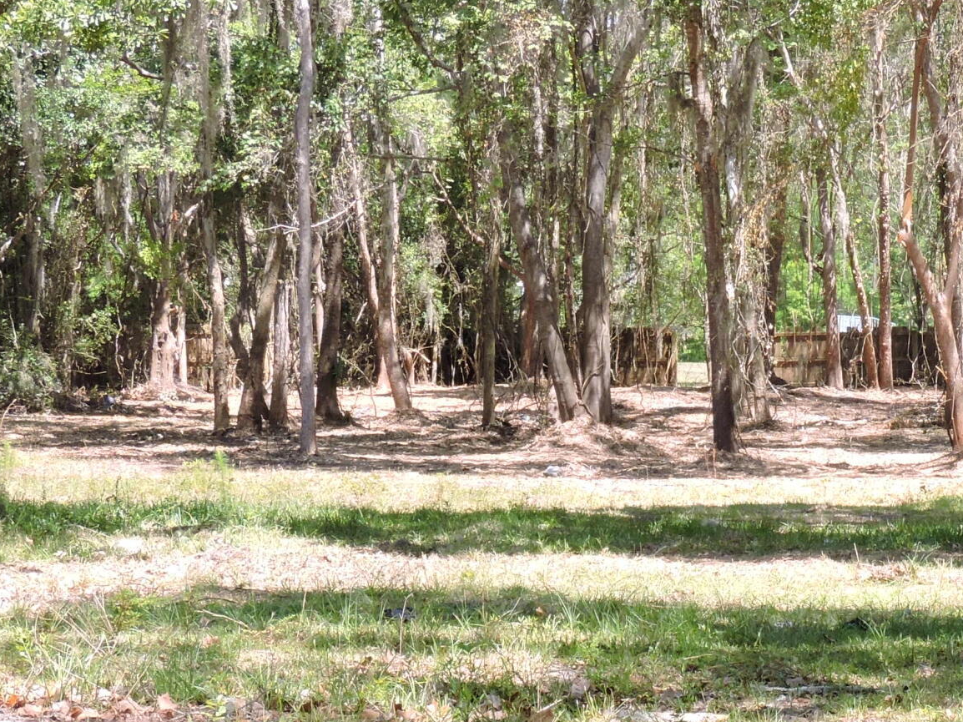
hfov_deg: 12.6
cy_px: 524
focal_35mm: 156
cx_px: 727
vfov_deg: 9.5
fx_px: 4339
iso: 100
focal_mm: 10.7
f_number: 3.7
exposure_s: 1/160
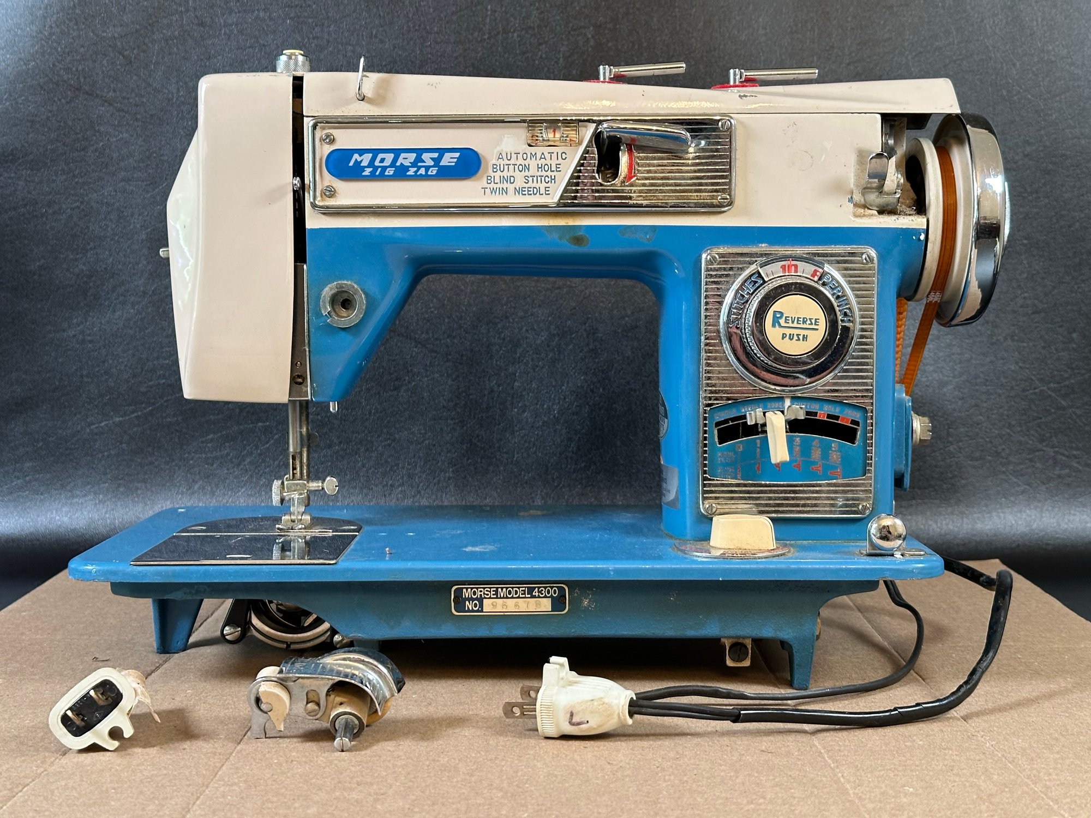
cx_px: 546
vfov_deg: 30.3
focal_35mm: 48
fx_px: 1513
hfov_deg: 39.7
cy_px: 409
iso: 160
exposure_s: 1/60
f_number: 1.78
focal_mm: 6.86
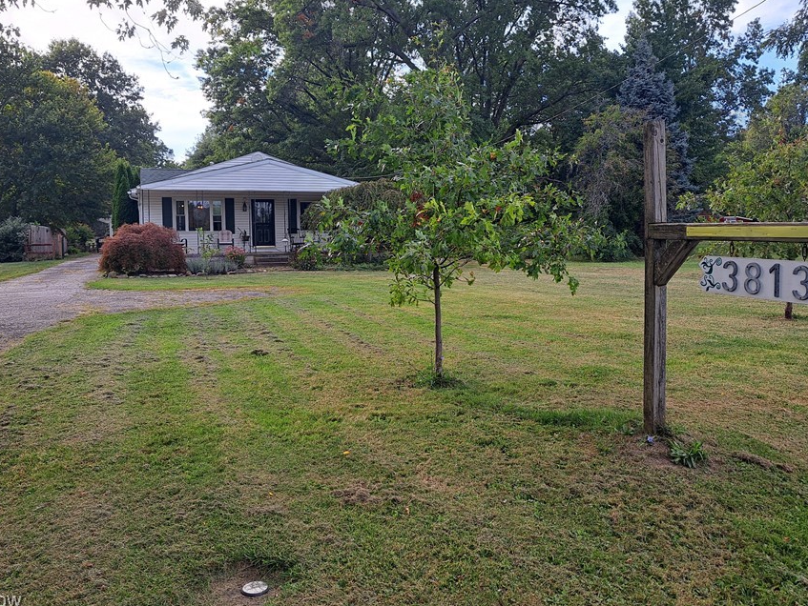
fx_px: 677
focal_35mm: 29
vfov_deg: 48.1
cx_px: 416
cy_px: 255
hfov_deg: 61.6
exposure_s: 1/408
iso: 50
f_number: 1.8
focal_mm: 5.23
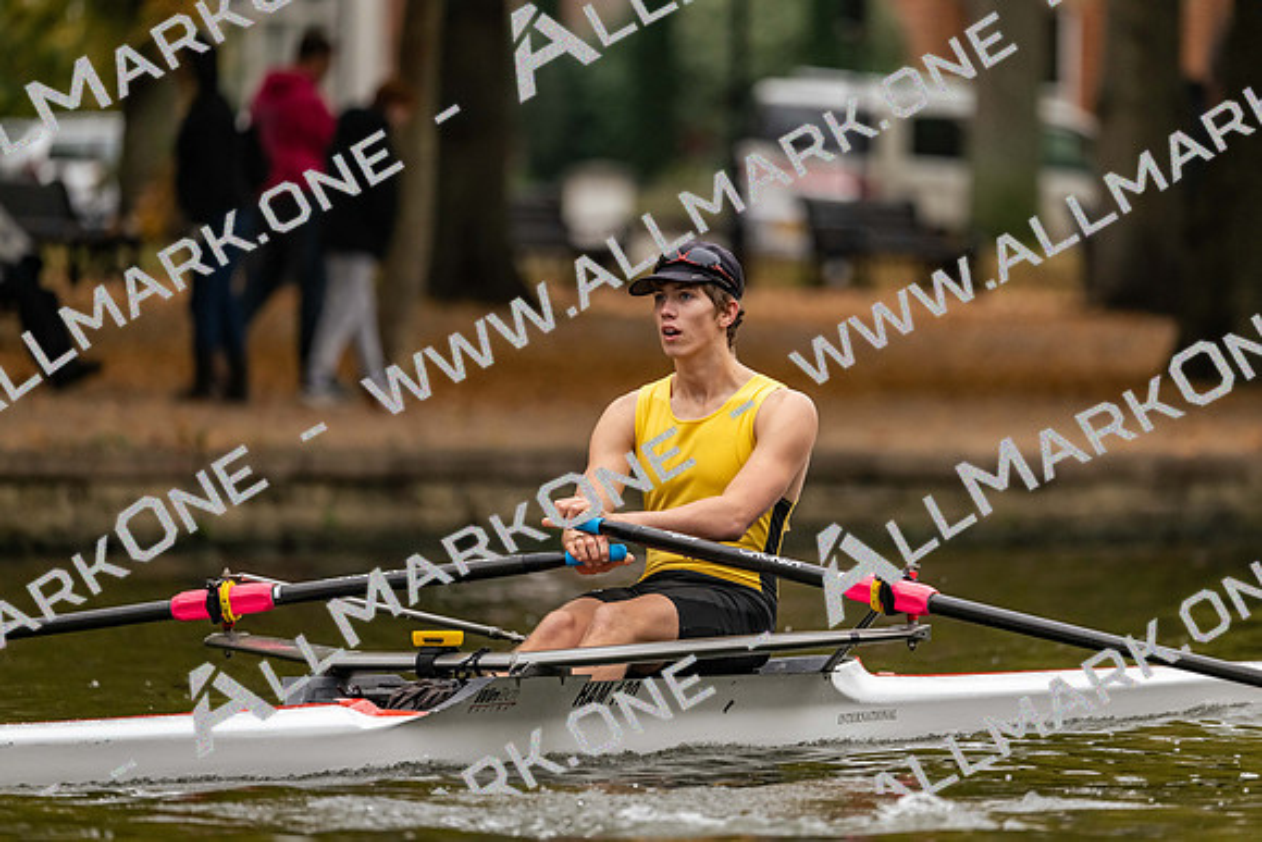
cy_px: 421
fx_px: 14025
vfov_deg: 3.4
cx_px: 631
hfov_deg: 5.2
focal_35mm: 400
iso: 2200
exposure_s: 1/2500
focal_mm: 400
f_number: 4.5
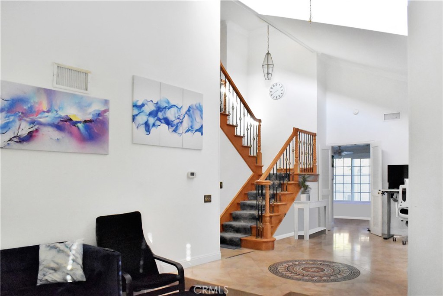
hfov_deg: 67.4
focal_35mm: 27
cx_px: 222
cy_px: 148
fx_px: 332
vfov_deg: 47.9
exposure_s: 1/400
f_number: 8
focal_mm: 18
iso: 10000
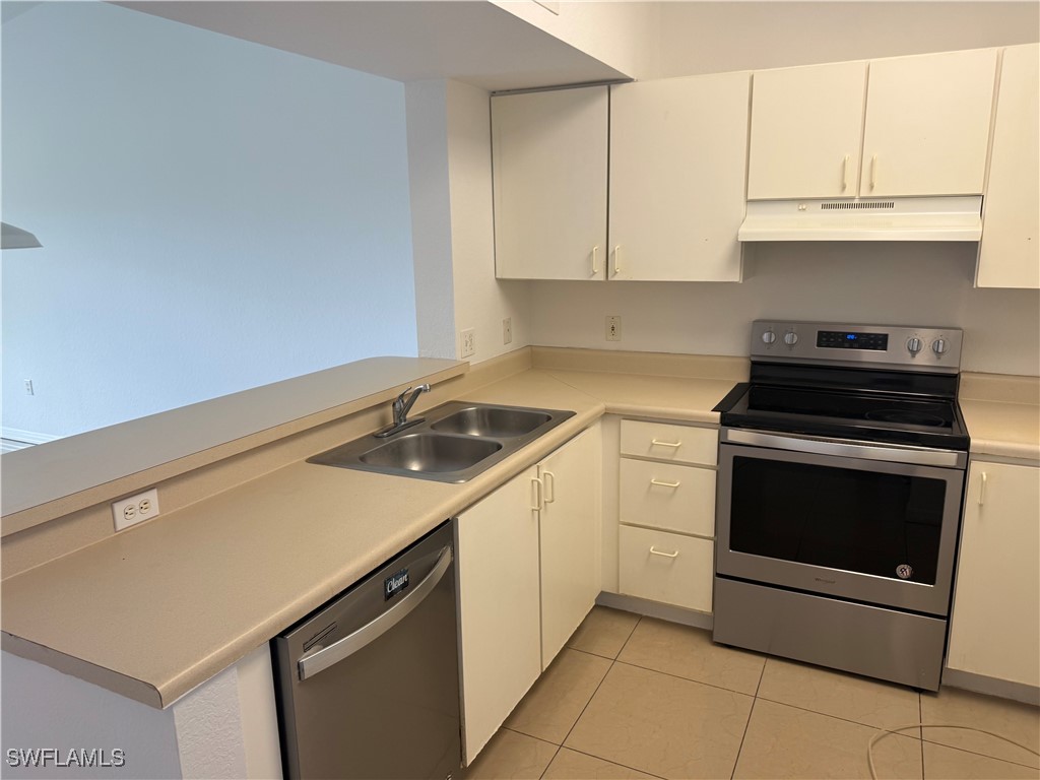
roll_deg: +1.5
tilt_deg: -11.6
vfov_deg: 56.8
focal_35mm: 24
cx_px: 520
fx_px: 721
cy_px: 390
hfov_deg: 71.6
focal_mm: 6.76
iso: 100
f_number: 1.78
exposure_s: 1/60
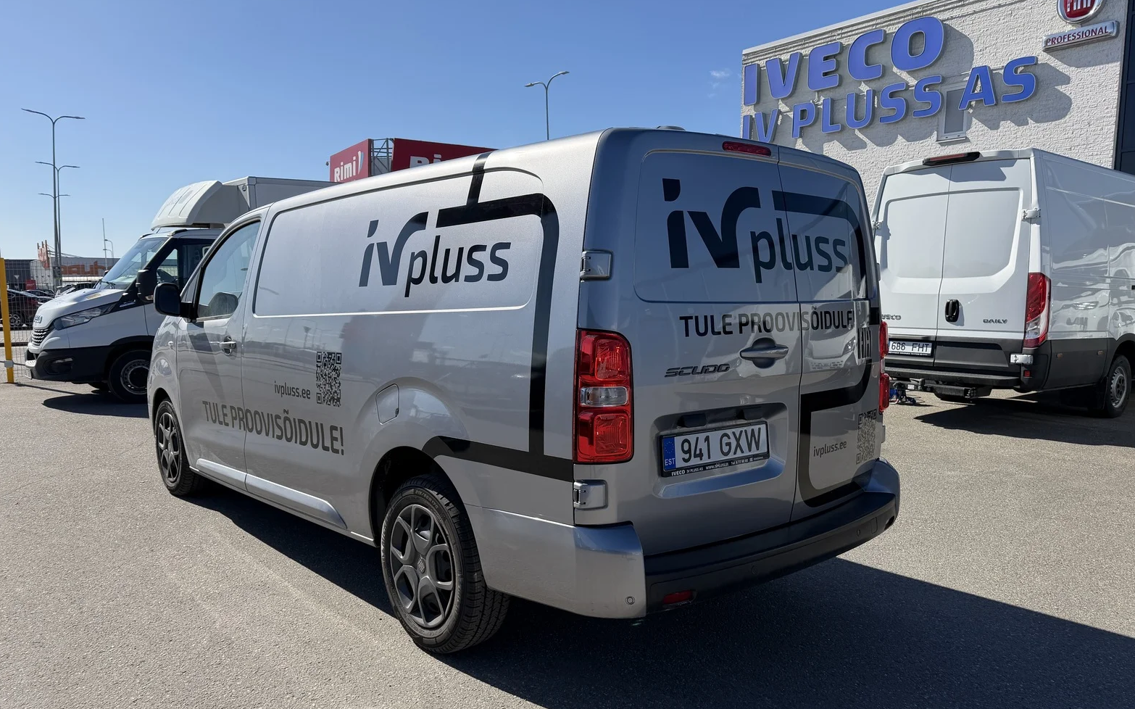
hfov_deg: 70.4
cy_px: 383
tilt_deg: -6.4
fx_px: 804
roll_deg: +0.5
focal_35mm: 26
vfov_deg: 47.5
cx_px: 577
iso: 80
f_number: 1.78
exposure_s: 1/4673
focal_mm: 6.76
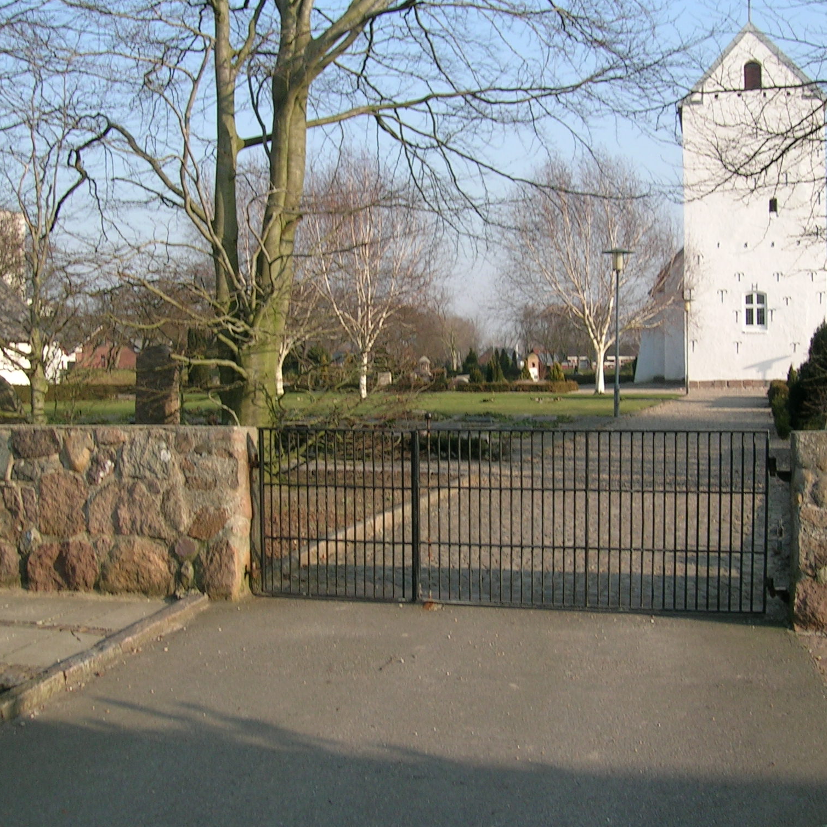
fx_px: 1135
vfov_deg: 40.0
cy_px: 420
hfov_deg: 40.0
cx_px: 437
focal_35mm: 42
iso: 50
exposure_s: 1/216
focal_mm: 5.4
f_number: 4.8
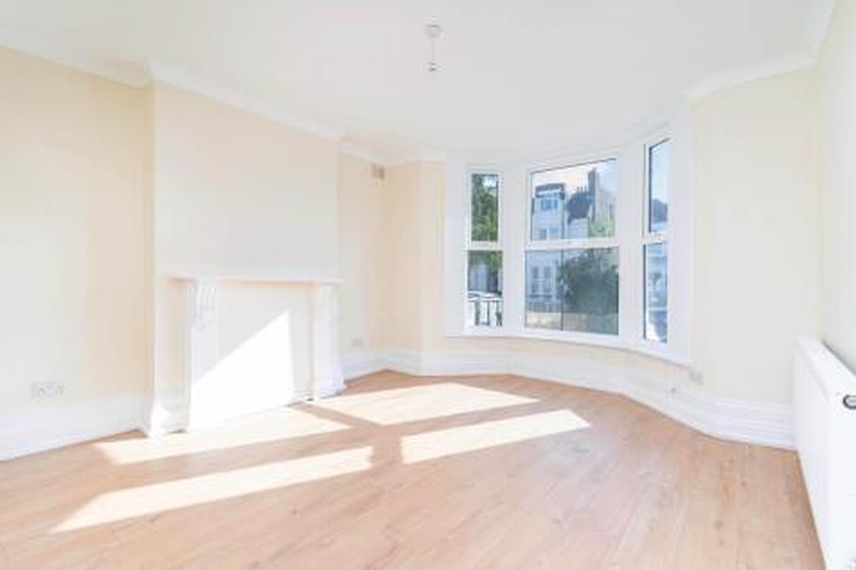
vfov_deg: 70.4
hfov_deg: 93.3
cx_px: 428
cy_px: 285
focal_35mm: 17
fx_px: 404
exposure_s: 1/200
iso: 500
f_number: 9
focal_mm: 17
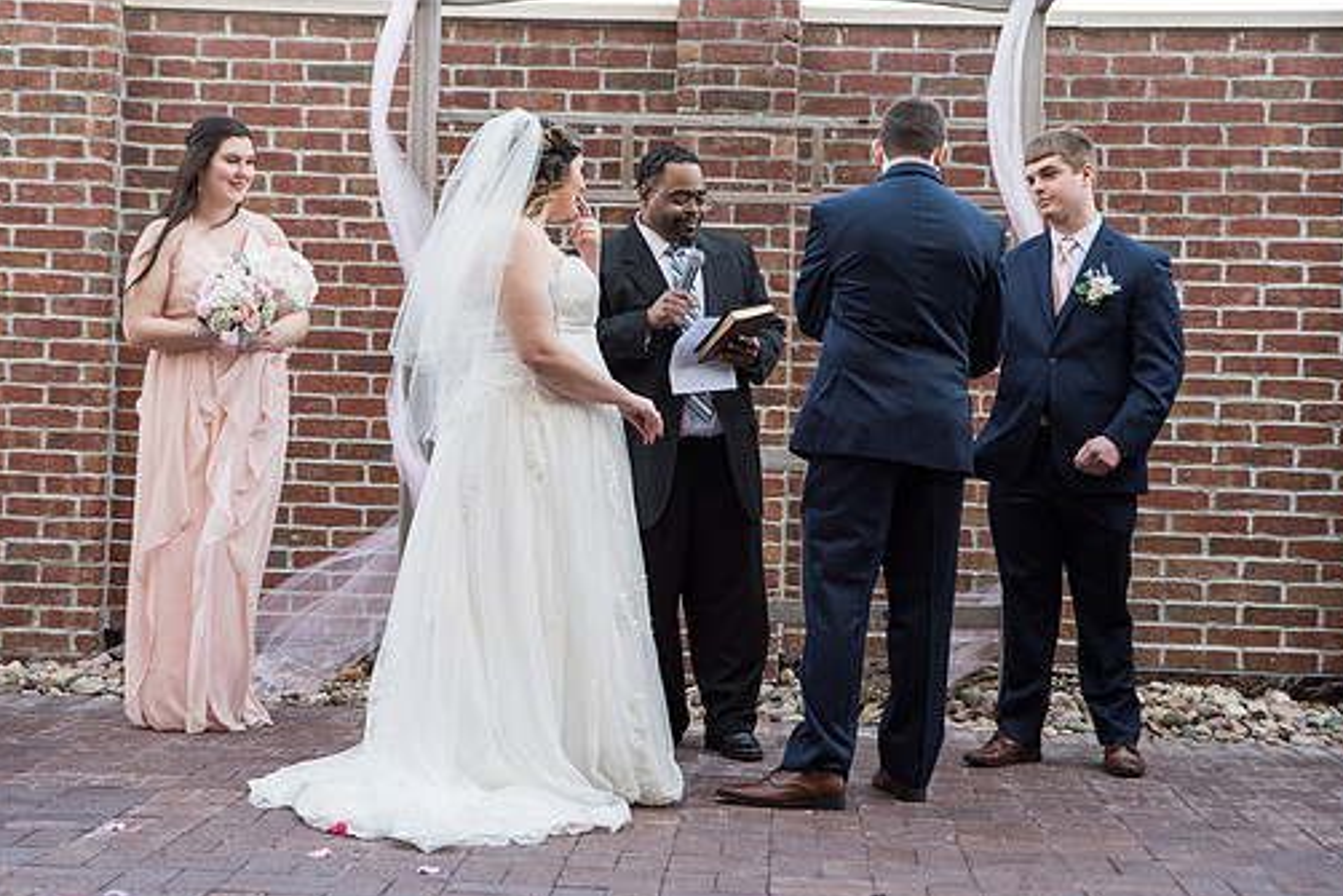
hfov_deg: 30.1
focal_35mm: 67
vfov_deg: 20.3
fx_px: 2500
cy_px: 469
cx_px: 618
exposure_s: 1/200
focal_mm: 58
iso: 250
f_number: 3.5
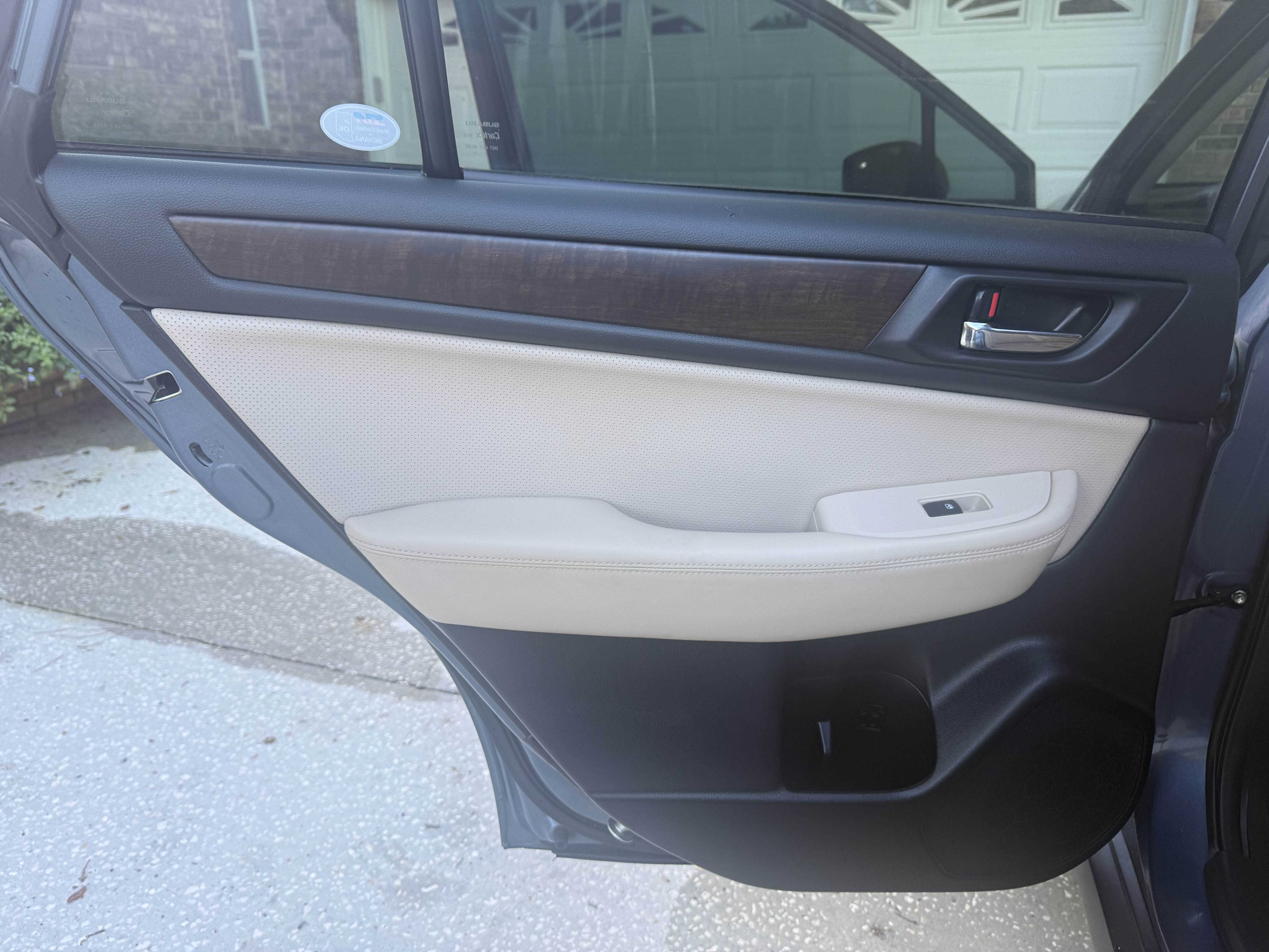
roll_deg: +0.5
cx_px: 634
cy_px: 476
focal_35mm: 24
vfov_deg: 56.8
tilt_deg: -19.2
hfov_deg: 71.6
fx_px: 880
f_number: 1.78
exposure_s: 1/121
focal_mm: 6.76
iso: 100
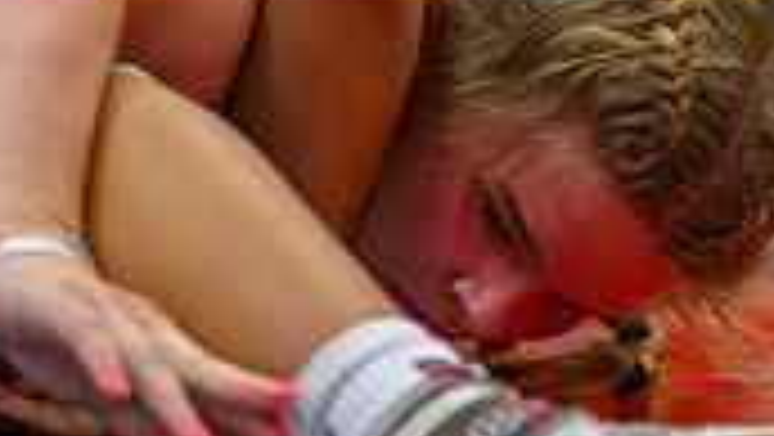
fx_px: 15012
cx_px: 456
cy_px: -303
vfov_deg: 1.7
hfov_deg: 3.0
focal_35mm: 731
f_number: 2.8
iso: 10000
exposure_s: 1/800
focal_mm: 170
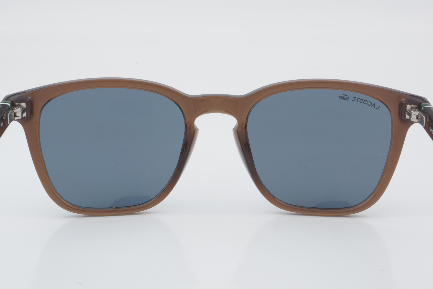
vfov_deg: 16.6
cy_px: 144
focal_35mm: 82
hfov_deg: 24.6
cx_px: 216
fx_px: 992
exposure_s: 1/3
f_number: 32
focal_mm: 55
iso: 100
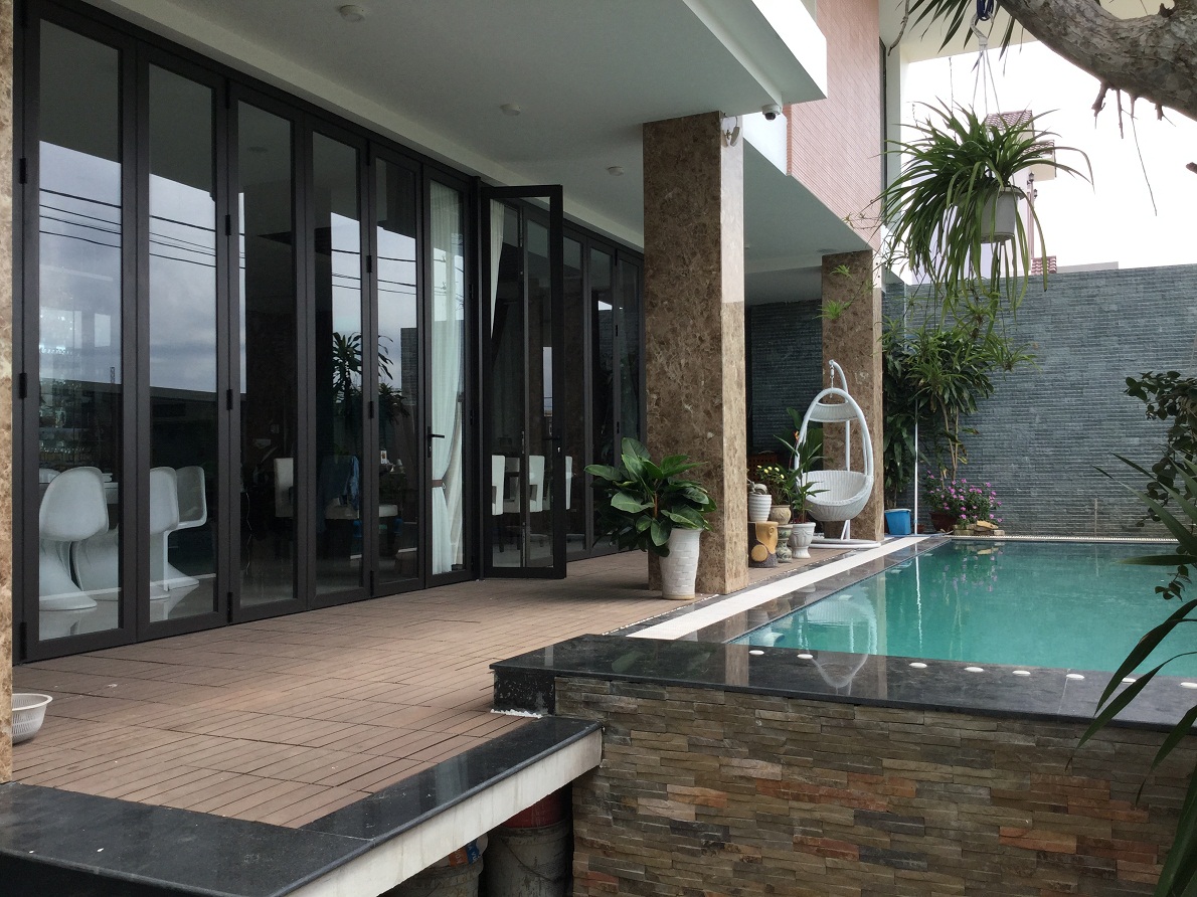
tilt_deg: +1.4
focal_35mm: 31
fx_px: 1072
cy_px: 448
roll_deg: +0.8
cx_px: 598
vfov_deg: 45.4
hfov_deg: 58.4
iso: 25
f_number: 2.4
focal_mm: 3.3
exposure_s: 1/452
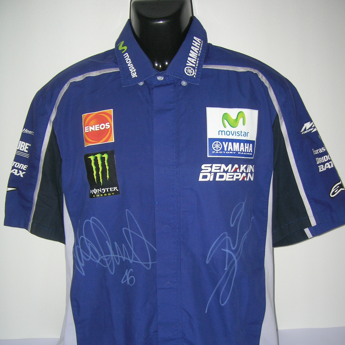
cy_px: 219
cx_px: 176
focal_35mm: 41
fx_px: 462
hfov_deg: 40.9
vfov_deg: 40.6
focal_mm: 5.7
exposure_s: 1/60.1
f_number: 2.9
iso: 50
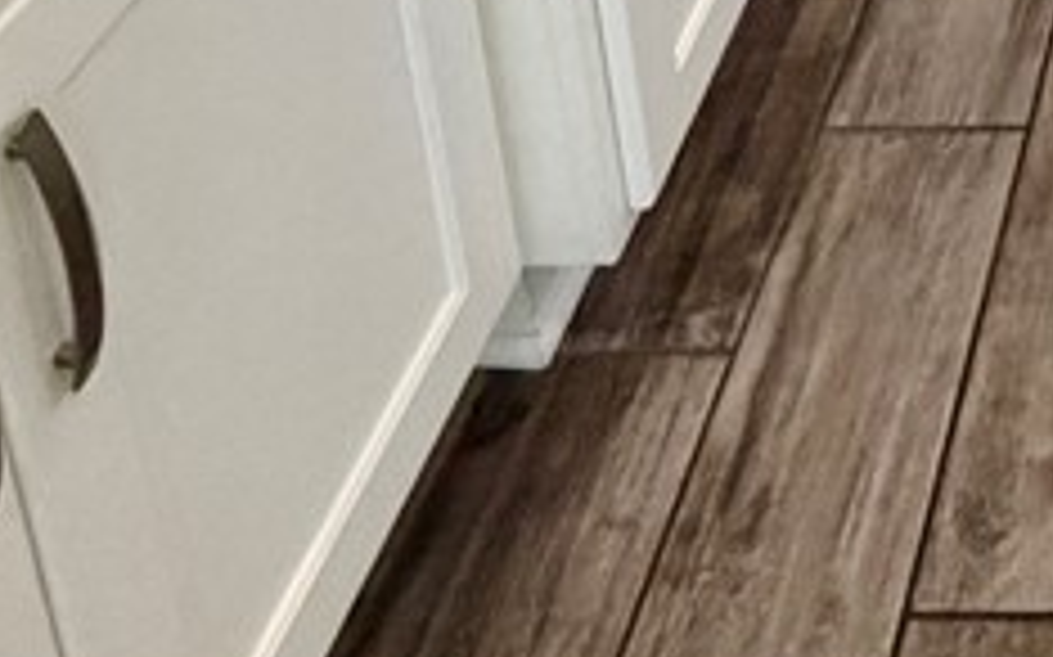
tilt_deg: -12.5
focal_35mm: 65
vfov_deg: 12.5
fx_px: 1864
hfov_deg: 26.1
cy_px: -1148
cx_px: 1422
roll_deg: +2.5
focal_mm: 2.22
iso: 250
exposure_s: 1/120
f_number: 2.2
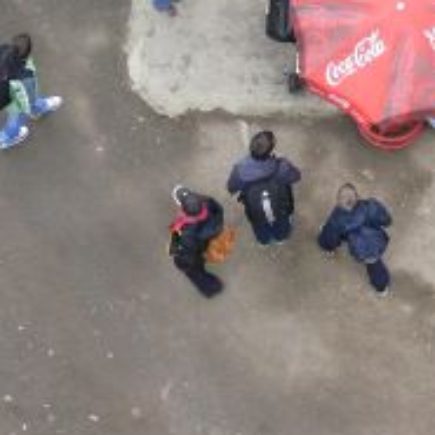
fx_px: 3284
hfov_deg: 7.6
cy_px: 9
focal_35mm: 231
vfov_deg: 7.5
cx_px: 207
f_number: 4
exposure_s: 1/100
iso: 100
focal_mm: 18.7
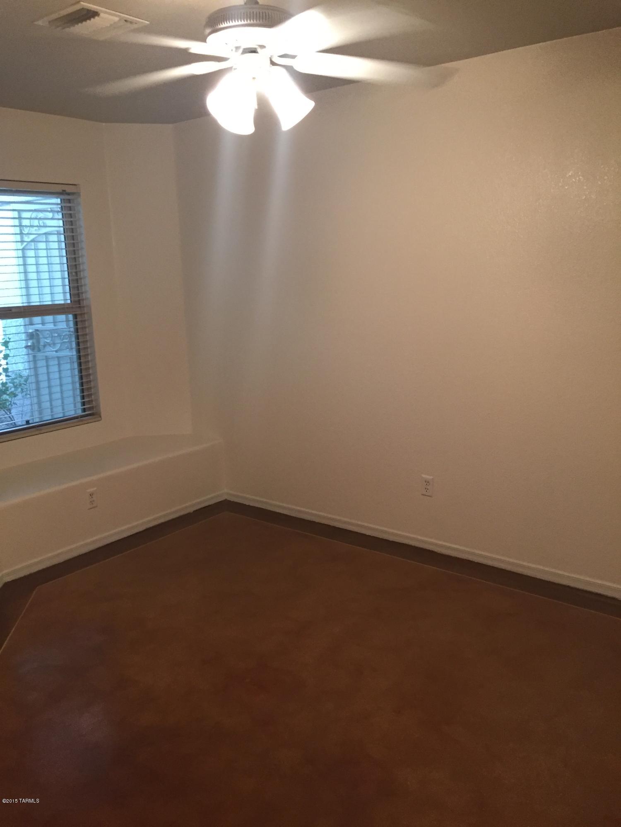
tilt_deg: -11.0
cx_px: 310
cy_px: 414
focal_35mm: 29
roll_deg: +1.8
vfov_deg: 61.7
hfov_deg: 48.2
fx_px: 694
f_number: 2.2
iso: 200
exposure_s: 1/30
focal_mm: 4.15
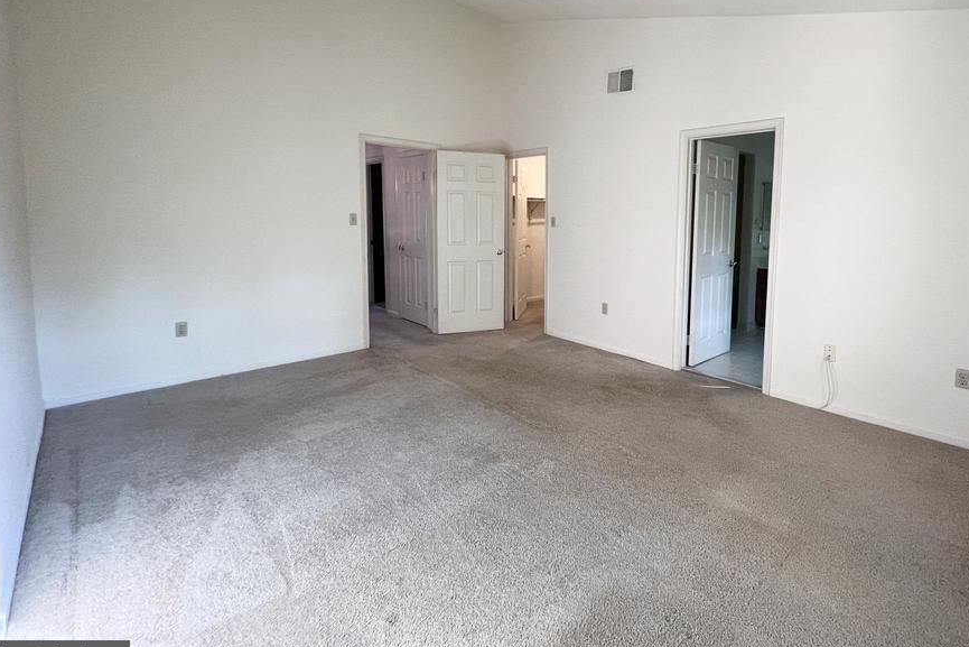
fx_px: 431
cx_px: 563
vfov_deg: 72.9
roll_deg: -0.6
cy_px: 256
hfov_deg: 95.9
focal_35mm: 16
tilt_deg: -5.2
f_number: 1.8
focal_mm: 1.57
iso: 160
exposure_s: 1/60
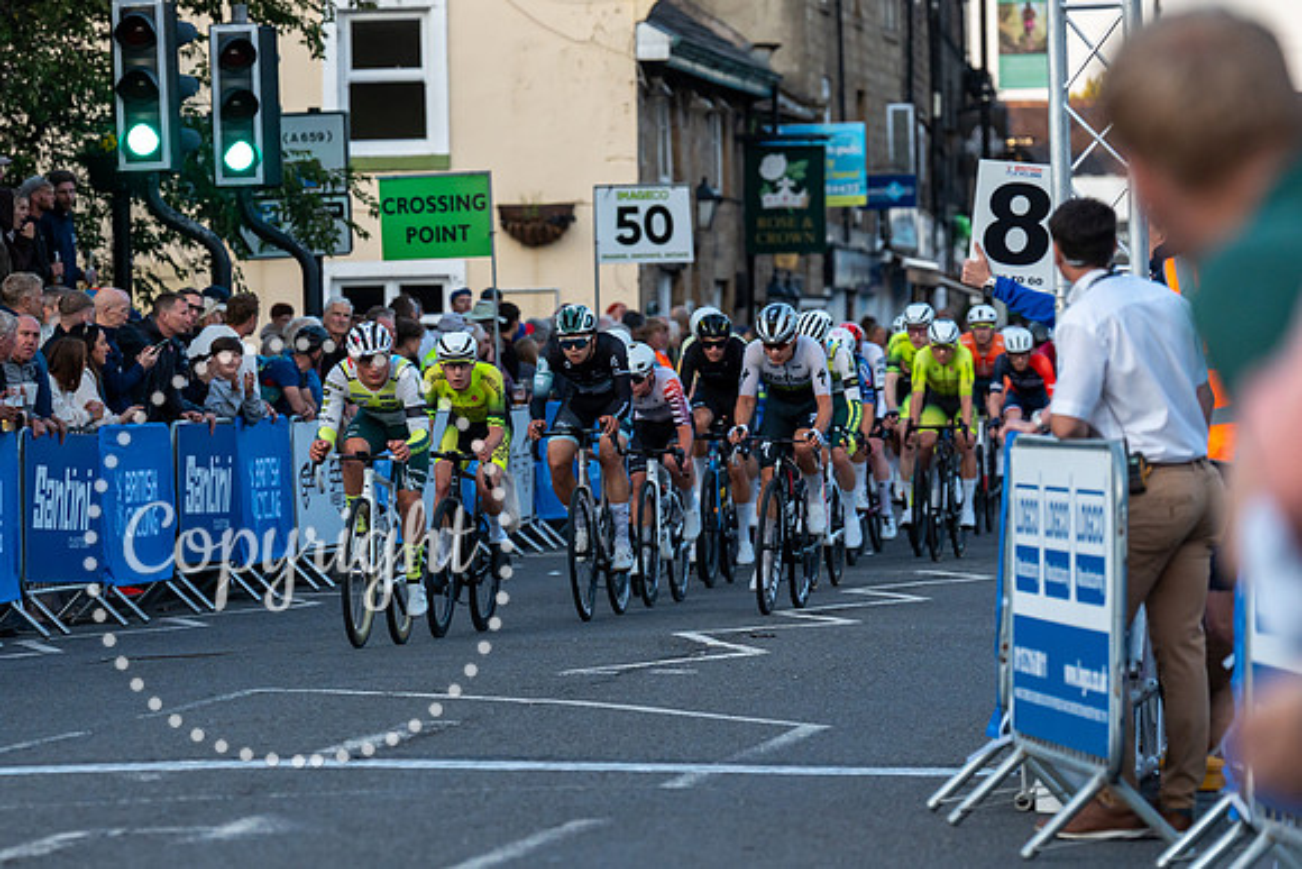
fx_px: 8351
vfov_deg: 6.0
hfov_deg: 8.9
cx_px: 258
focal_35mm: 231
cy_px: 462
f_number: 3.5
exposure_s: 1/800
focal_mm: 144
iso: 1000
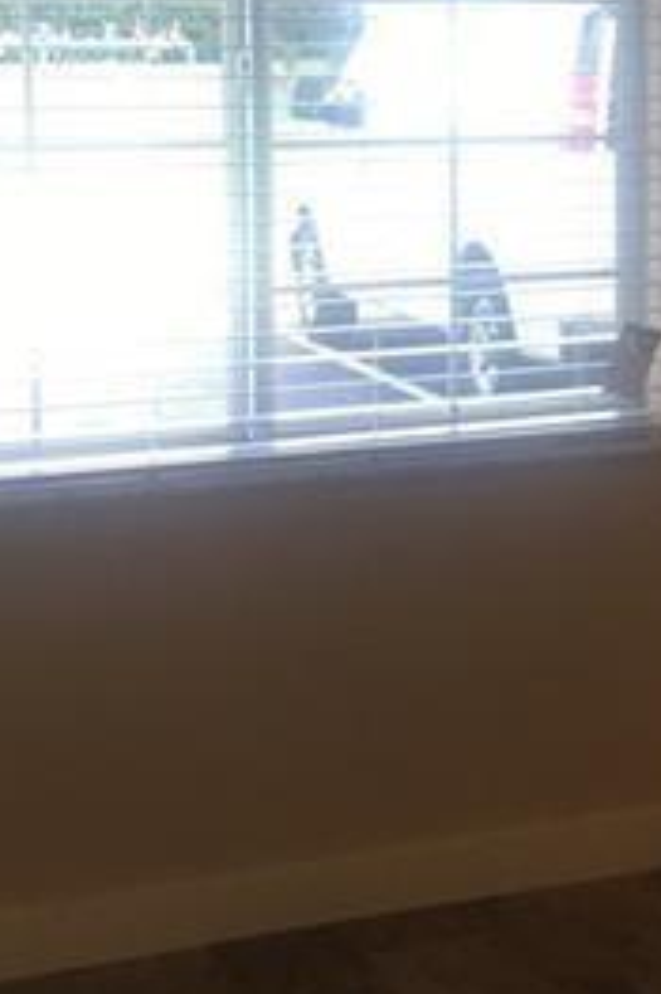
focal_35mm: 88
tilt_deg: -4.7
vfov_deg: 22.8
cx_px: 891
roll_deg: -1.4
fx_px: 2427
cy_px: 197
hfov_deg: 14.7
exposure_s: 1/30
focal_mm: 4.15
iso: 25
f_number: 2.2
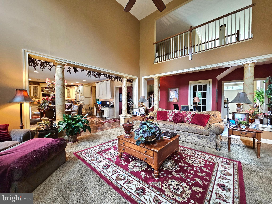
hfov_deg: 106.2
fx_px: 102
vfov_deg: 89.9
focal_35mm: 13
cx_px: 136
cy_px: 102
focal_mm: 2.2
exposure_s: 1/30
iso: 320
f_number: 2.2
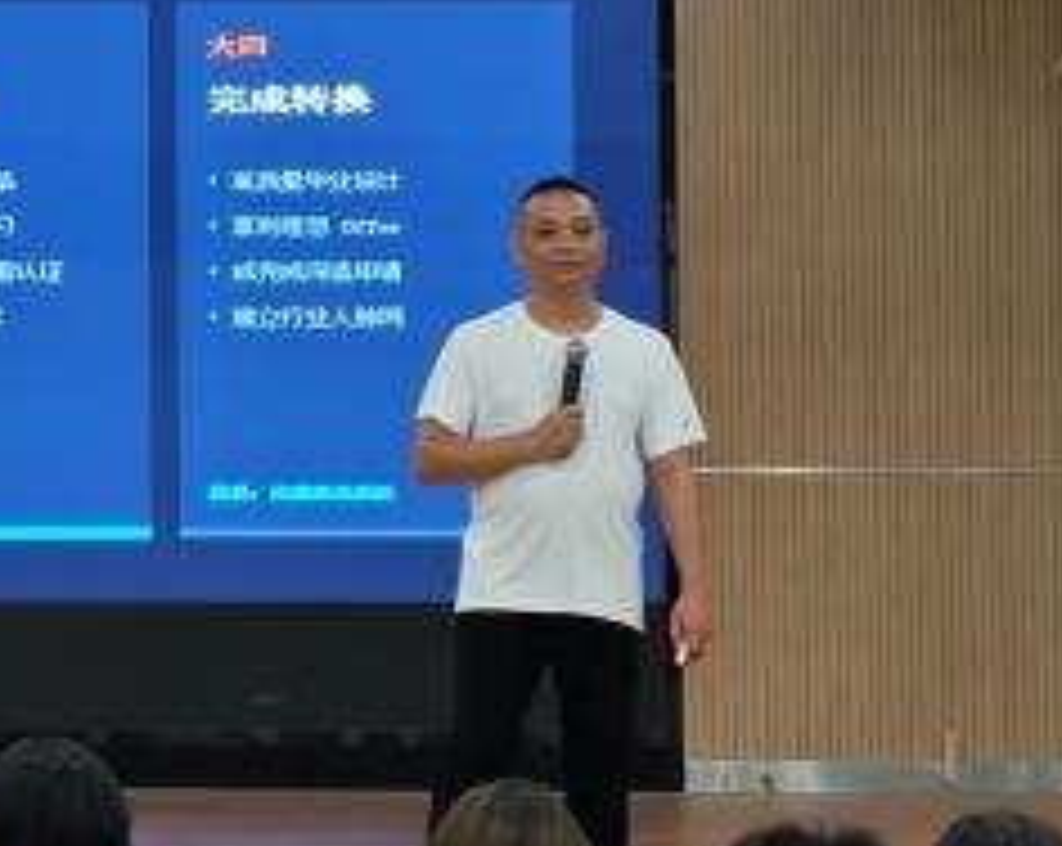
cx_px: -261
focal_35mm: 179
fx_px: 5617
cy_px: 108
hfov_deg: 10.6
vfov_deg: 8.6
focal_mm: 6.12
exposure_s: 1/50
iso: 320
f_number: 1.9
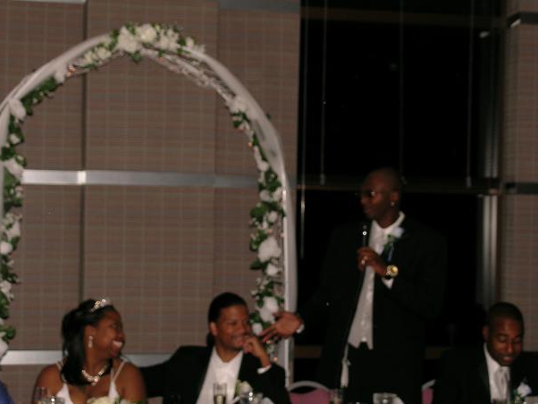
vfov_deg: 15.9
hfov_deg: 21.1
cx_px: 234
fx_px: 1446
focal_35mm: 93
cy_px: 225
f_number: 4.4
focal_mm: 14.5
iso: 50
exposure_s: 1/121
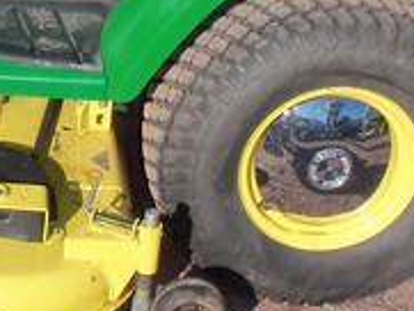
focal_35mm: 105
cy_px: -32
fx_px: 1257
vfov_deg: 13.8
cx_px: -119
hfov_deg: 17.6
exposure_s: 1/400
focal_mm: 6.3
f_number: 5.5
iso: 80
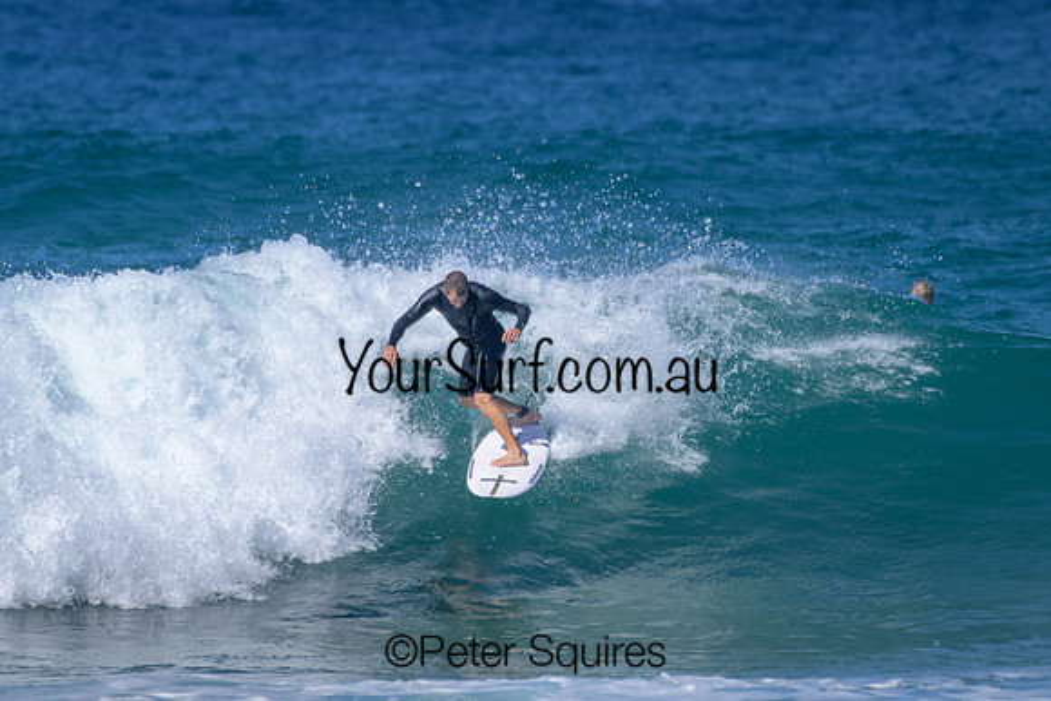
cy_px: 350
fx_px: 29200
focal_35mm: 1000
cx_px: 526
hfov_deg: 2.1
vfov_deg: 1.4
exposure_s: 1/2000
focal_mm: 1000
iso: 800
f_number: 11
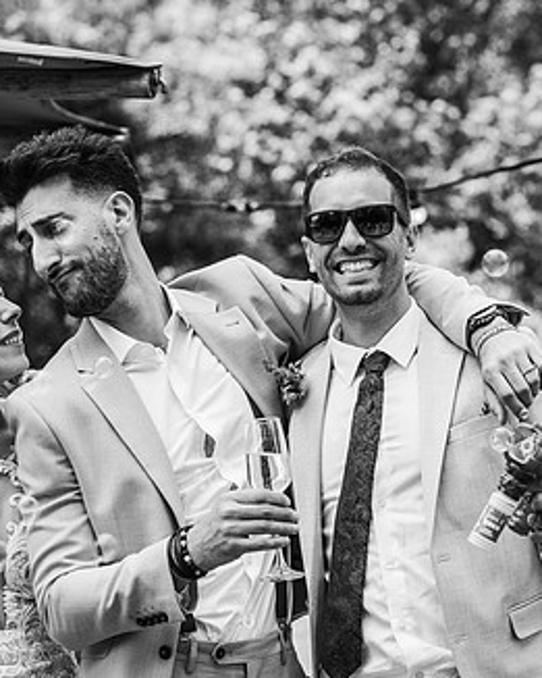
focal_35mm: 142
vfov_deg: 13.6
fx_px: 2846
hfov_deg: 10.9
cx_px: 258
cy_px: 354
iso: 100
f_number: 4
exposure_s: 1/640
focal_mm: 85
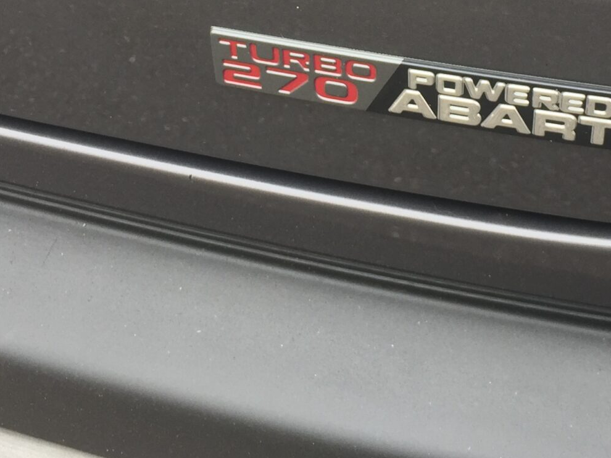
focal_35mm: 75
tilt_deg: -32.9
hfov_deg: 25.9
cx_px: 383
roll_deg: -1.0
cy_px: 16
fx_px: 1323
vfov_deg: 19.2
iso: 32
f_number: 2.2
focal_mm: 4.15
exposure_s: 1/120
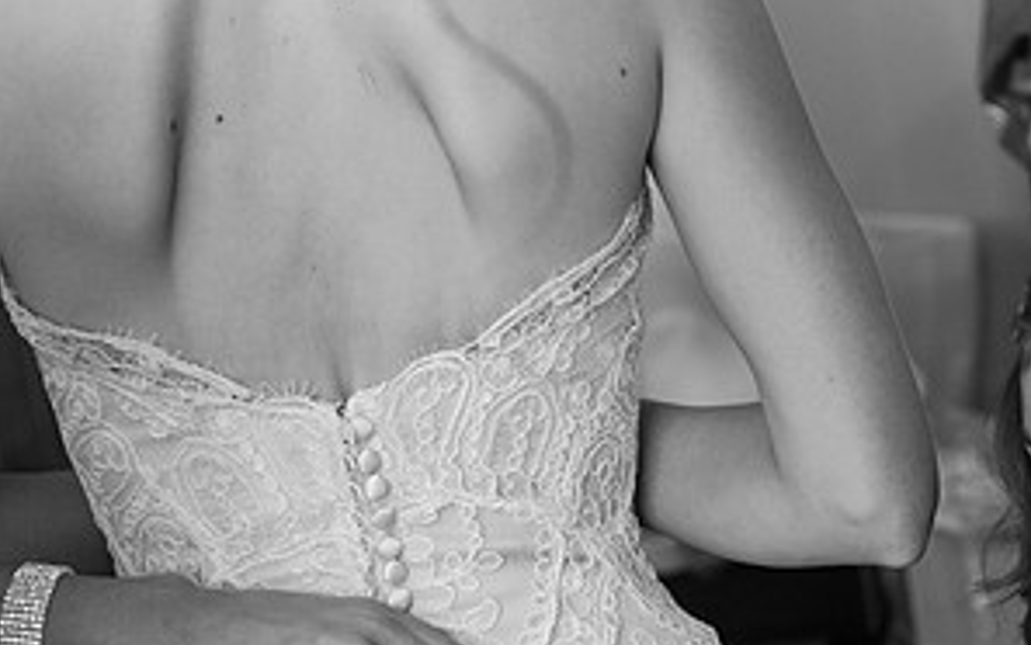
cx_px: 516
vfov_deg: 11.9
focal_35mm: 108
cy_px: 770
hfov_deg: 19.3
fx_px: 3036
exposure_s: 1/60
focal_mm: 70
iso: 1600
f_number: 4.5
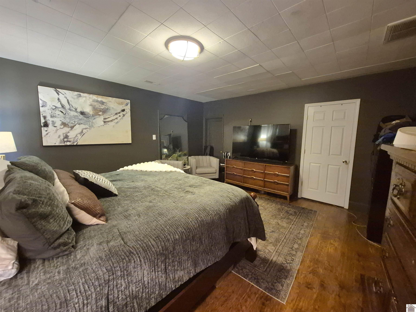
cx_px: 208
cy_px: 156
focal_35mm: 13
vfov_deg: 89.9
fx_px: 156
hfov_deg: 106.2
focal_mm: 1.74
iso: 1250
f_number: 2.2
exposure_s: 1/30
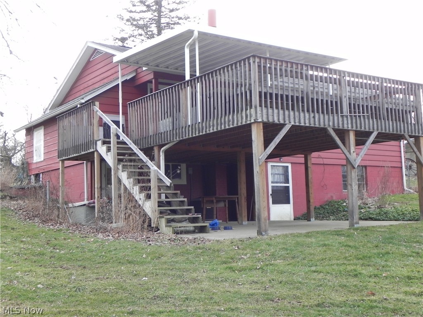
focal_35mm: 46
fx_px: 562
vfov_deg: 31.5
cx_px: 212
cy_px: 158
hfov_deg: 41.2
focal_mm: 8.2
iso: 160
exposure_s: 1/88
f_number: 3.2
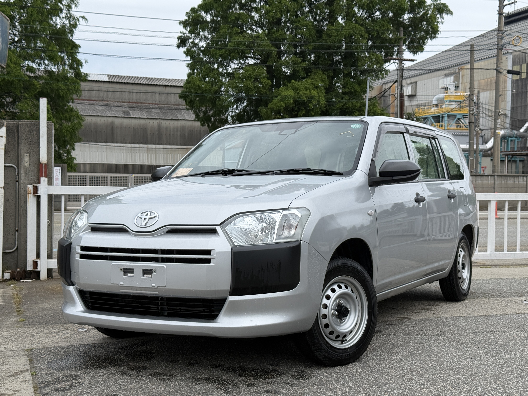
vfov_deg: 30.3
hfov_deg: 39.7
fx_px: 732
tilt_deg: -2.1
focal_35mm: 48
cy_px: 198
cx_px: 264
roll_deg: -0.9
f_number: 1.78
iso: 64
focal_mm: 6.76
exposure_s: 1/3378
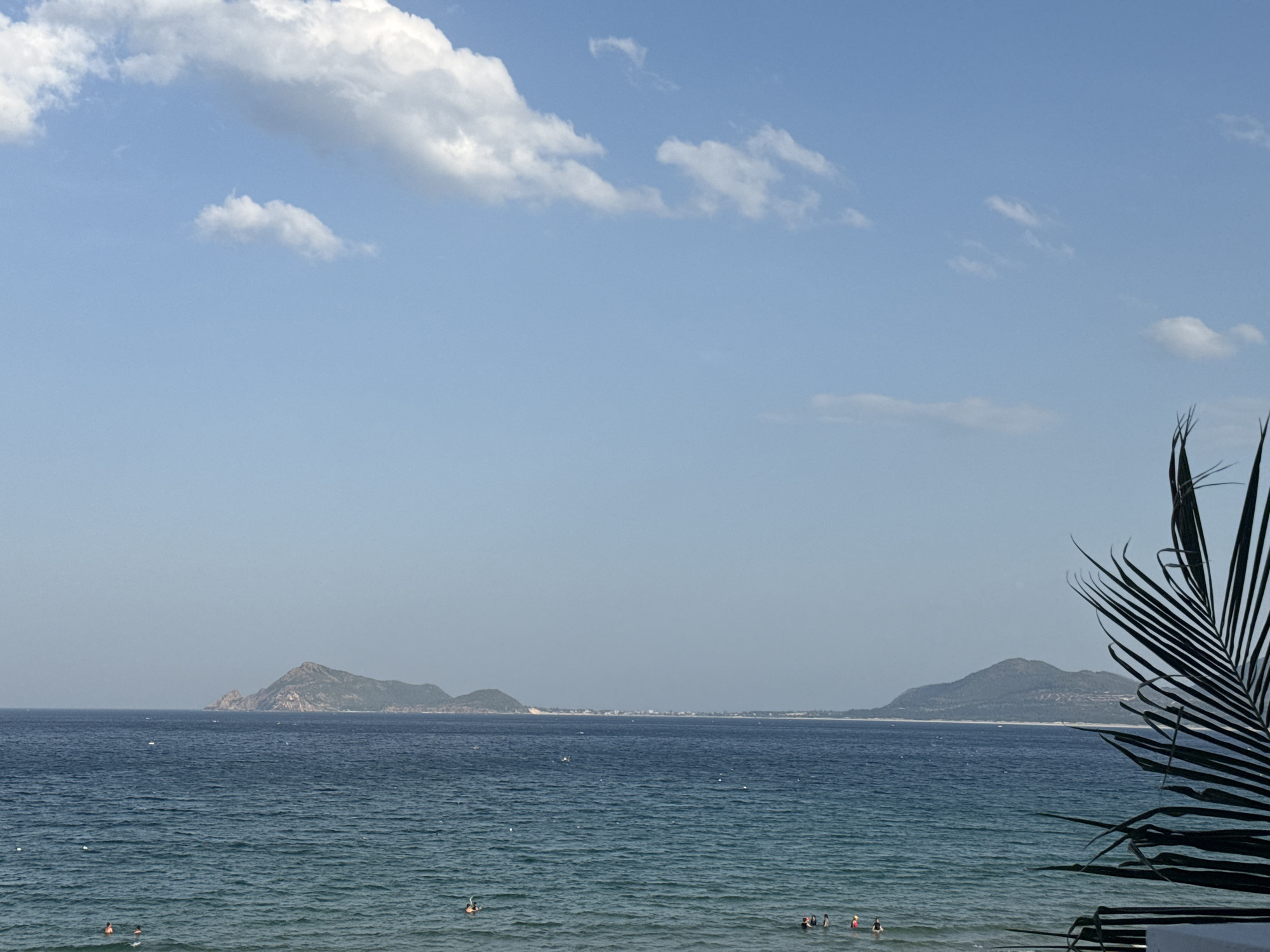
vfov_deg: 30.3
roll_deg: -1.3
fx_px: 1761
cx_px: 635
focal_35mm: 48
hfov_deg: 39.7
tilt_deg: +7.5
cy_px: 476
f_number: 1.78
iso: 64
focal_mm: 6.76
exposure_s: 1/4878
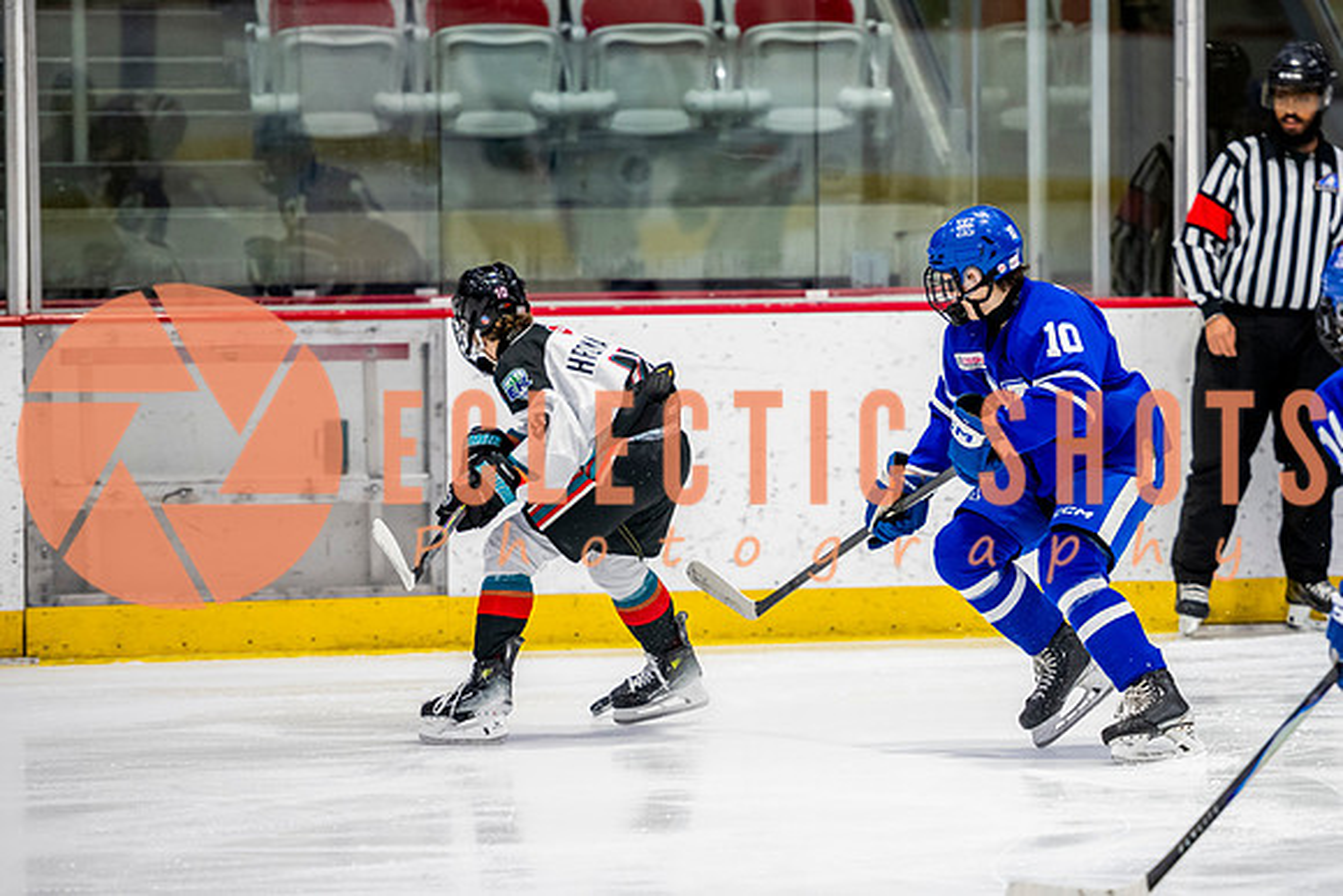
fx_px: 9761
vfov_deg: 5.3
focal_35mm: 262
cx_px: 950
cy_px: 448
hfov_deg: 7.9
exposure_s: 1/800
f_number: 3.2
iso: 1600
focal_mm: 185
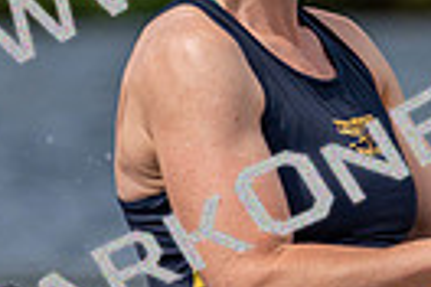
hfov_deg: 1.3
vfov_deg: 0.8
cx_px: 375
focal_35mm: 1625
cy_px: 73
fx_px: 19453
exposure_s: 1/1600
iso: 200
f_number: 6.3
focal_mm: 371
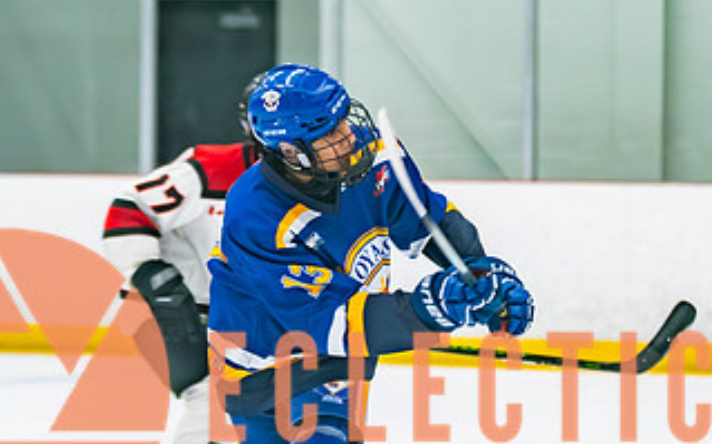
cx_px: 456
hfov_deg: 7.8
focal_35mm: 269
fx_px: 5217
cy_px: 433
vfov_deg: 4.9
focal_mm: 102
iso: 1250
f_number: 2.8
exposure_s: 1/640
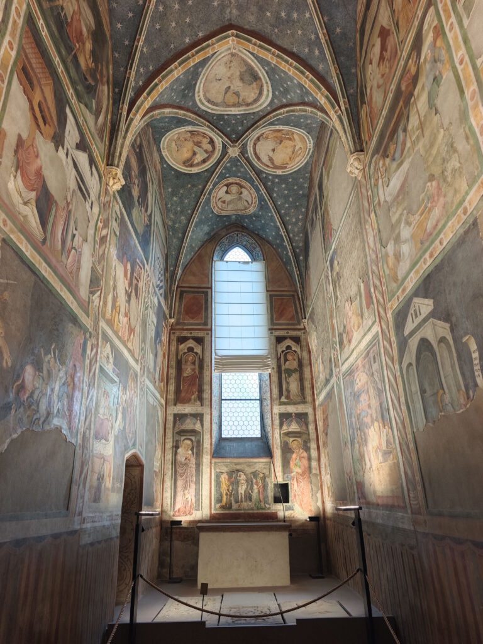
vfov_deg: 73.9
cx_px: 242
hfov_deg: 58.9
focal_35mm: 23
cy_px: 322
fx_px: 428
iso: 400
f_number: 1.63
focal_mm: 8.72
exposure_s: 1/77.5
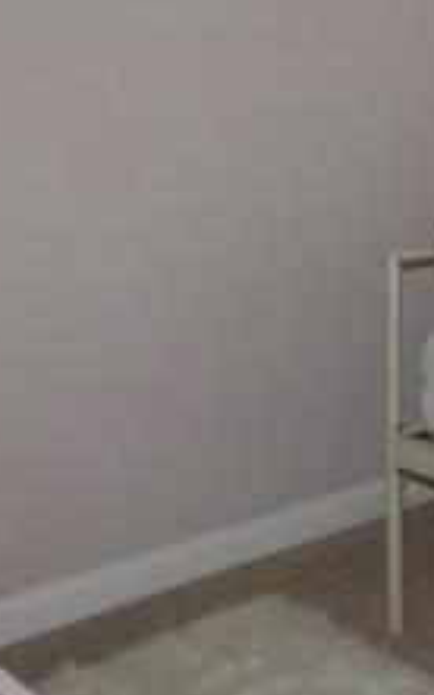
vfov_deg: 35.0
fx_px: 1060
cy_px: 124
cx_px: 615
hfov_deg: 20.4
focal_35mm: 56
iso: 80
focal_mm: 3.6
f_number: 2.8
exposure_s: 1/60
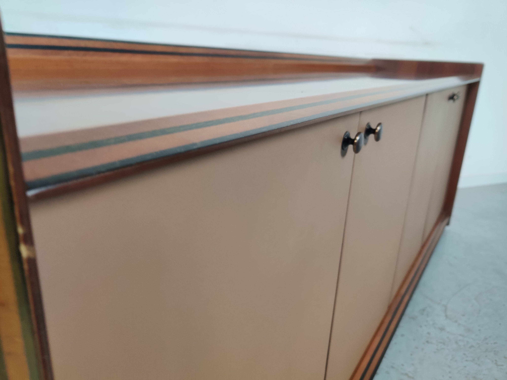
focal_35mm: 27
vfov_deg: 51.4
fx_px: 395
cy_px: 190
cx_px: 254
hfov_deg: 65.3
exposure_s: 1/50
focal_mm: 4.75
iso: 125
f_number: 1.65
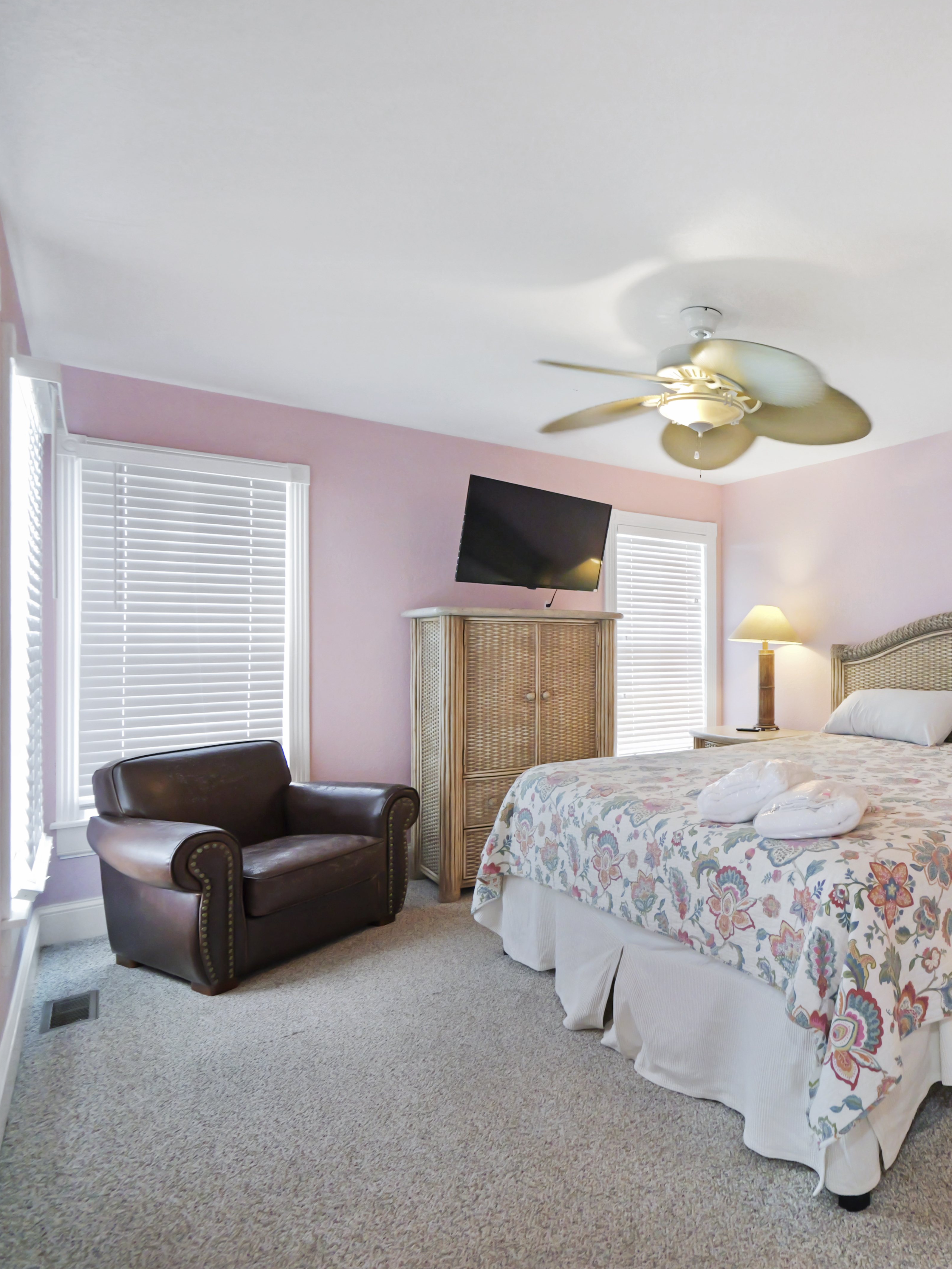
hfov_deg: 60.6
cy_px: 638
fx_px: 697
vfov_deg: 84.7
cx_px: 816
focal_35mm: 19
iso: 1000
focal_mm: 7
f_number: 2.8
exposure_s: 1/125
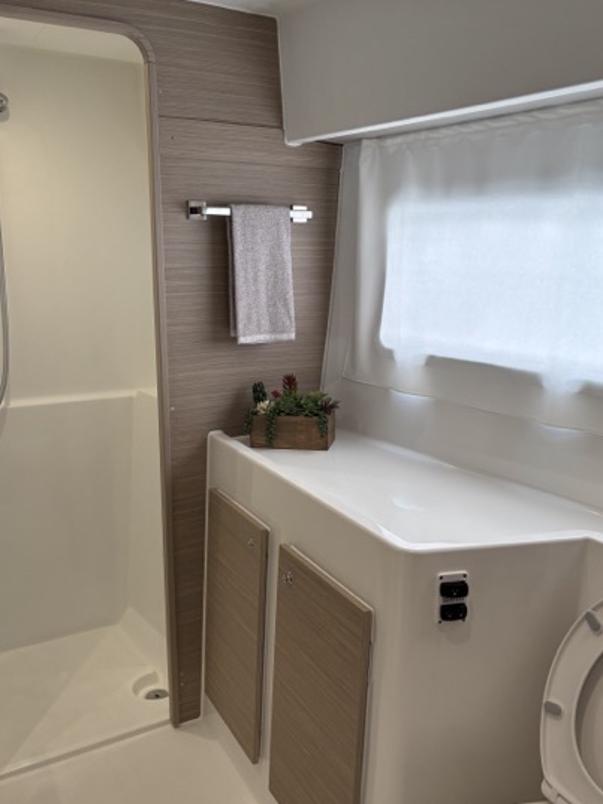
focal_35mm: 31
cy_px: 395
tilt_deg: -12.1
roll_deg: -1.9
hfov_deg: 45.4
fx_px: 720
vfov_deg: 58.3
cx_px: 335
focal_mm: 5.96
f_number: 1.6
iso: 125
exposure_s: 1/121
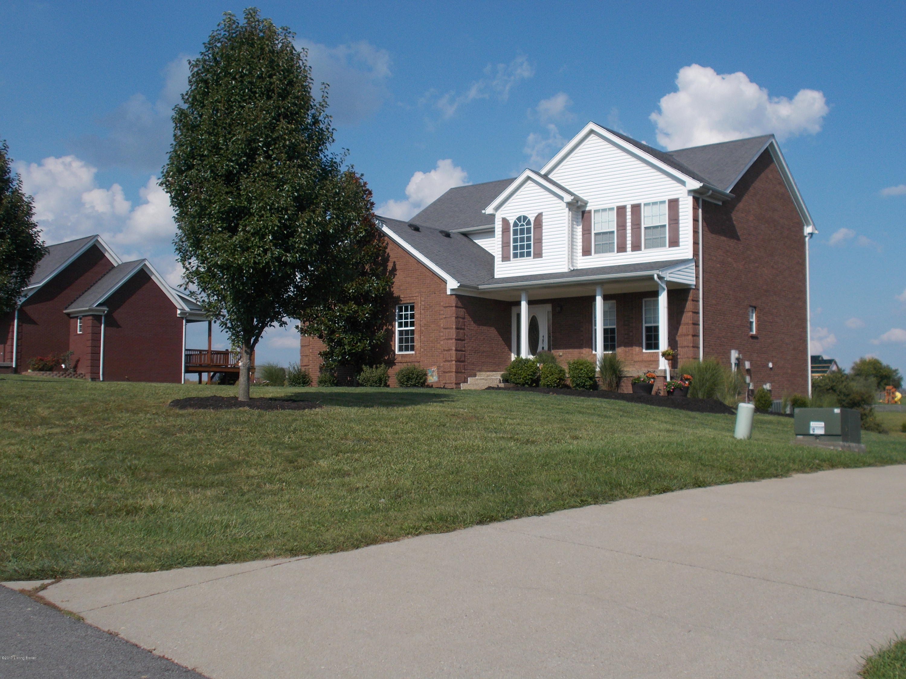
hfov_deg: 47.9
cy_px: 340
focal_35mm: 39
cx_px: 453
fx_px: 1021
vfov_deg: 36.8
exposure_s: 1/1250
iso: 80
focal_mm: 6.9
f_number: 3.9
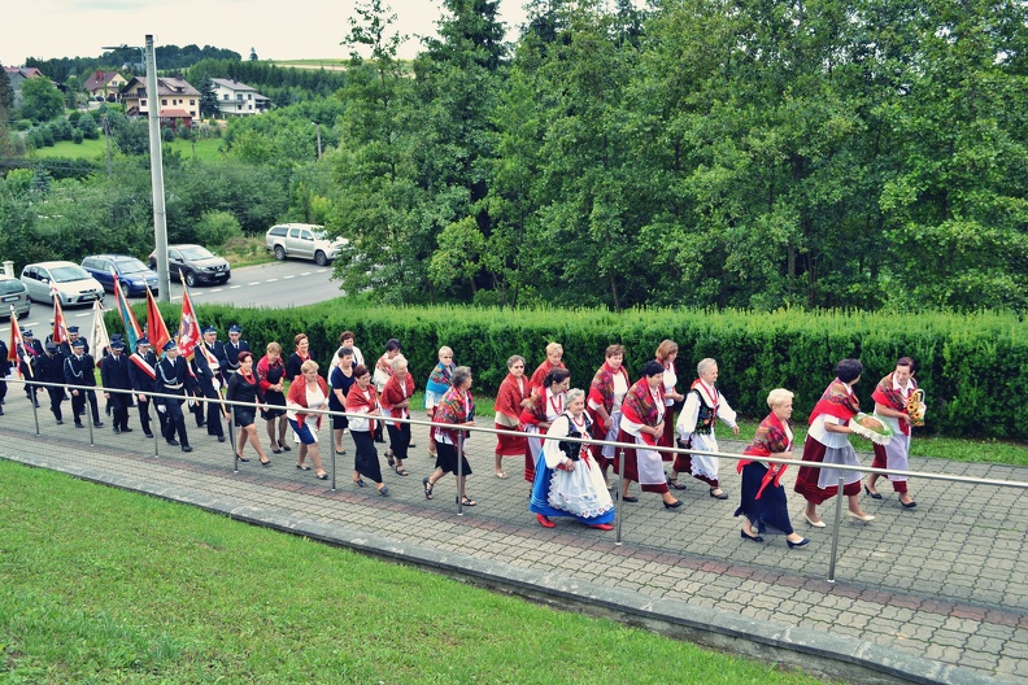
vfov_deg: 43.6
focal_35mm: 30
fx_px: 857
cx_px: 514
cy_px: 342
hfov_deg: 61.9
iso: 140
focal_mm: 20
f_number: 5.6
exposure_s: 1/125
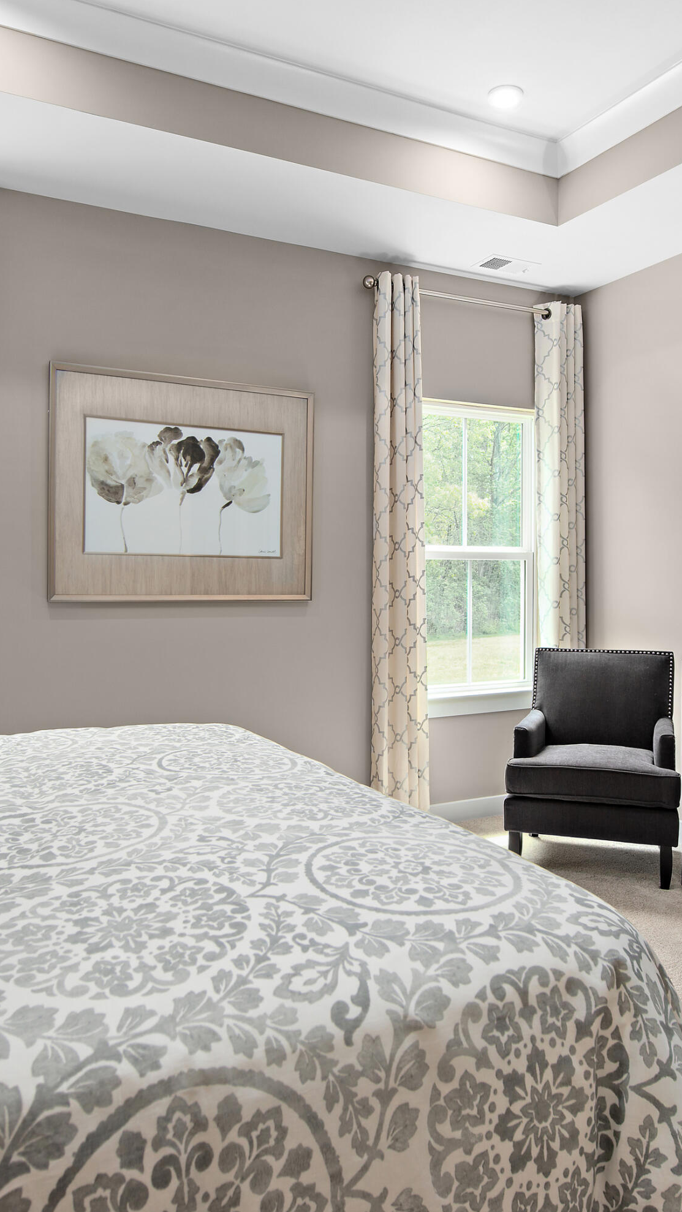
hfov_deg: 42.9
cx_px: 358
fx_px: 868
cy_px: 609
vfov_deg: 69.9
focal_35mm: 27
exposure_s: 1/4
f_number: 7.1
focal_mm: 17
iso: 250
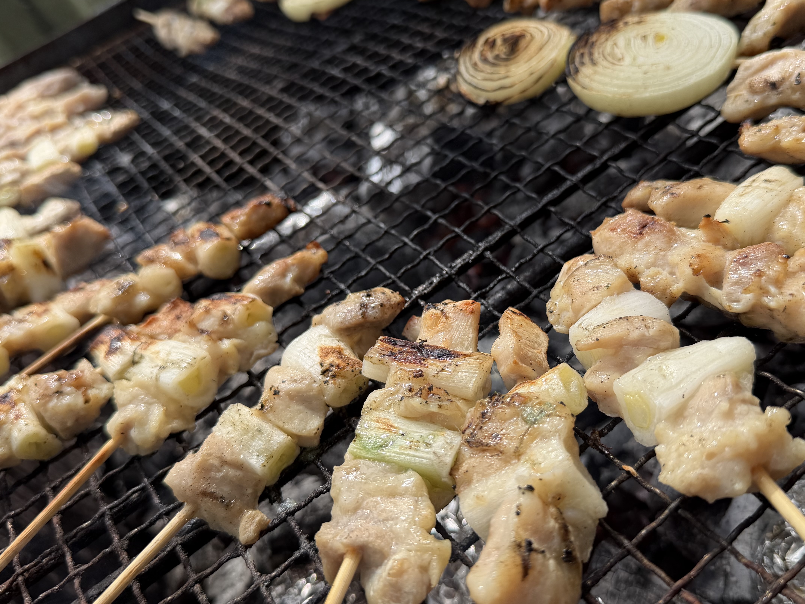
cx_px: 443
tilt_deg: -36.5
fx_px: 744
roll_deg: +23.7
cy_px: 298
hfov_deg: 56.7
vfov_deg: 44.2
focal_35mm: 32
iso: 80
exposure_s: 1/3021
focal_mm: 6.76
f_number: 1.78
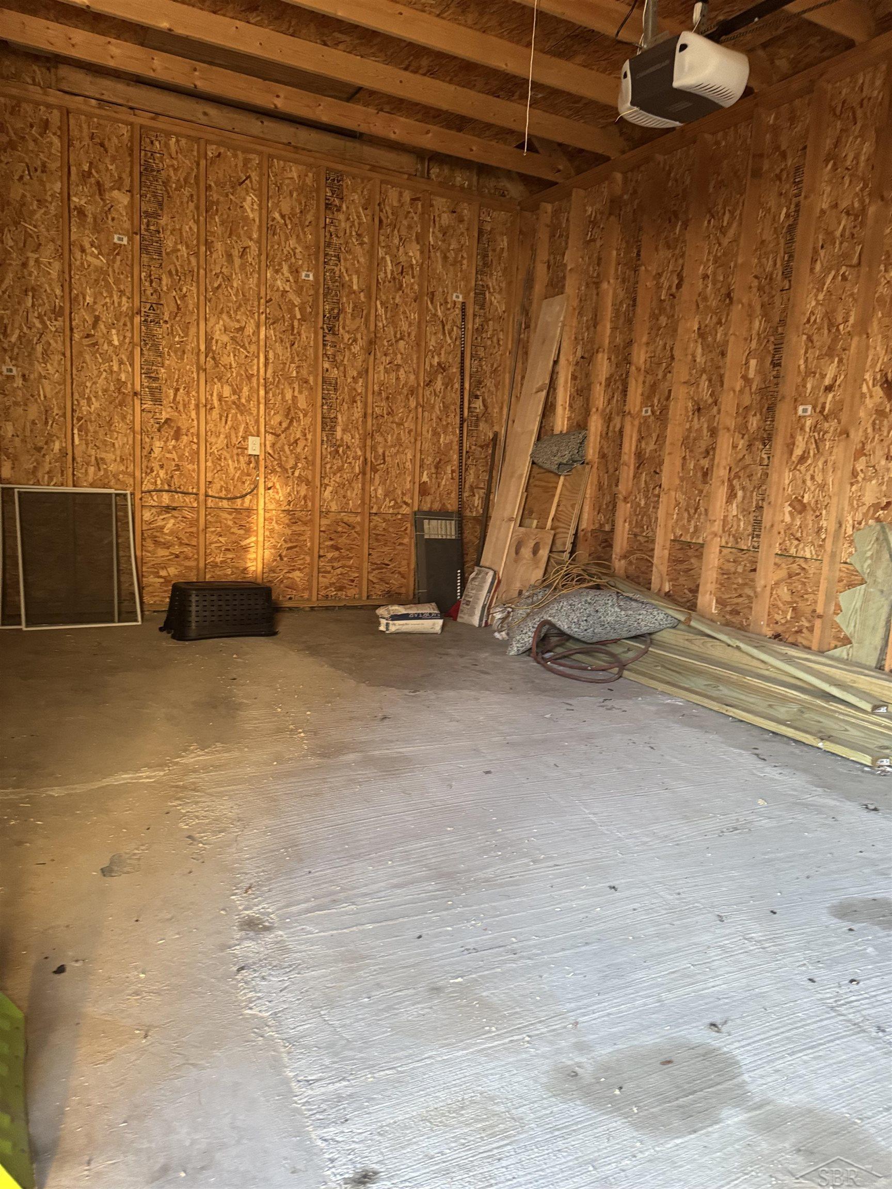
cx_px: 446
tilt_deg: -8.2
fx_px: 825
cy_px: 594
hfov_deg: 56.8
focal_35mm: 24
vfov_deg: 71.6
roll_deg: -4.1
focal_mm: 6.76
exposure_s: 1/60
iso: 500
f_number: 1.78
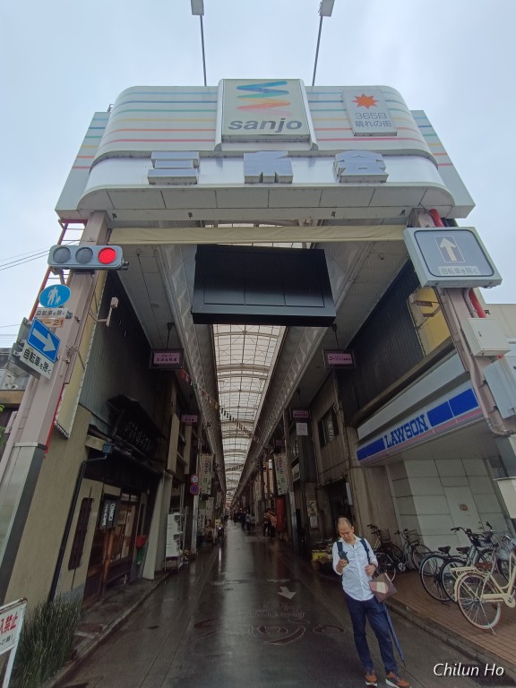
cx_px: 258
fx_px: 318
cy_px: 344
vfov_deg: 94.5
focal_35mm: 16
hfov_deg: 78.1
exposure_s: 1/257
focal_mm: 1.66
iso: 50
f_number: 2.2
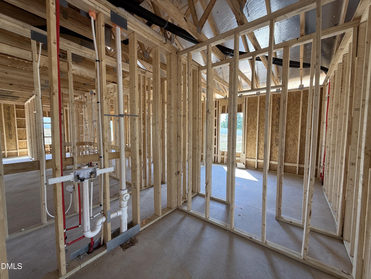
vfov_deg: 85.7
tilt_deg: -3.1
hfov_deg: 102.1
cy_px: 140
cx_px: 186
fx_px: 150
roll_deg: -0.7
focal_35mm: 14
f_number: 2.2
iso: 64
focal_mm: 2.22
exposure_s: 1/140
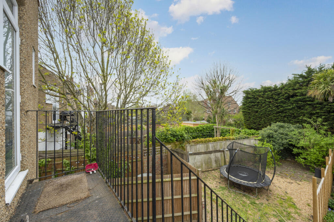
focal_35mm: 14
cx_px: 167
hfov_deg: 104.3
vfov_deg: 81.1
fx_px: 130
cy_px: 111
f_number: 8
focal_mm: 14
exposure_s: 1/160
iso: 200
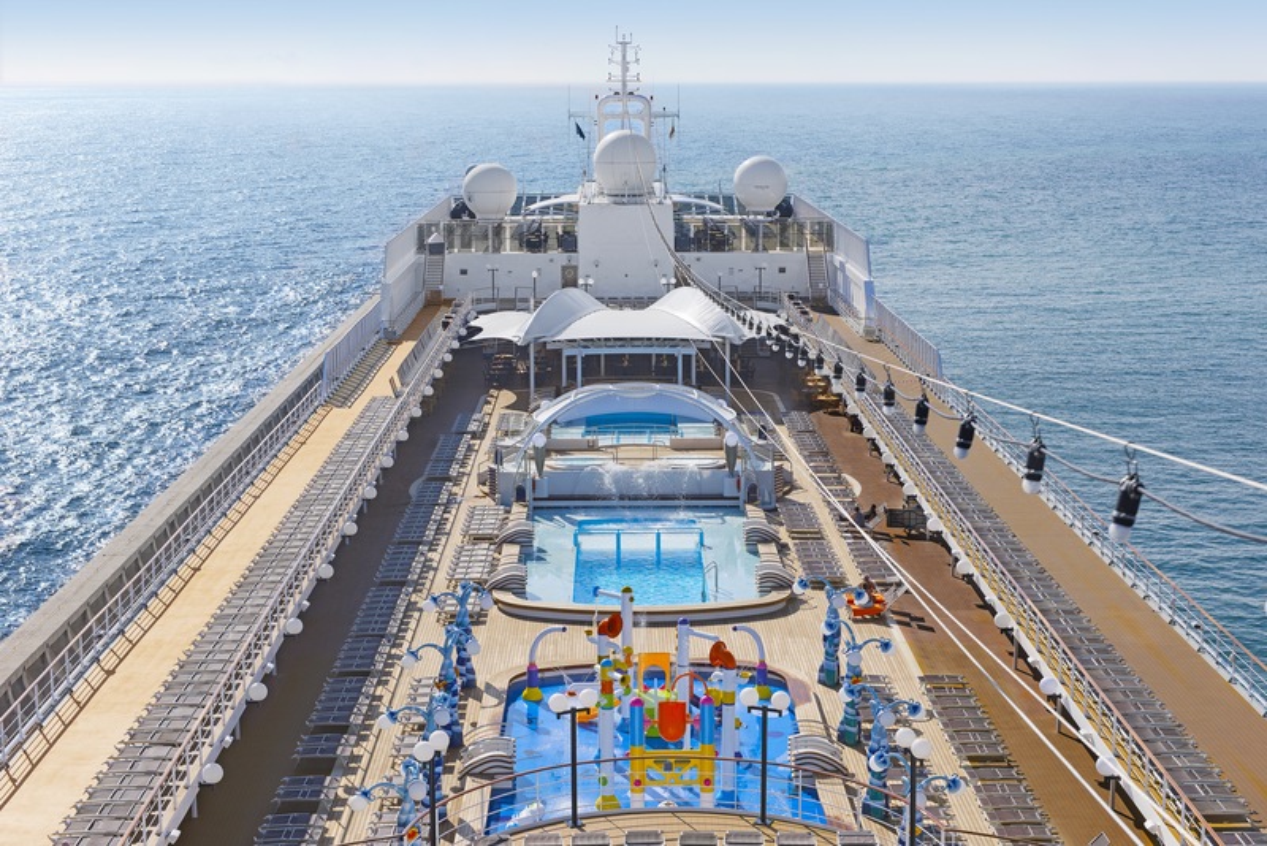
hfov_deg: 35.6
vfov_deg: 24.2
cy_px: 423
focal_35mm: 56
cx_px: 634
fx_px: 1971
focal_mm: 56
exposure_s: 1/640
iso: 100
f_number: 8
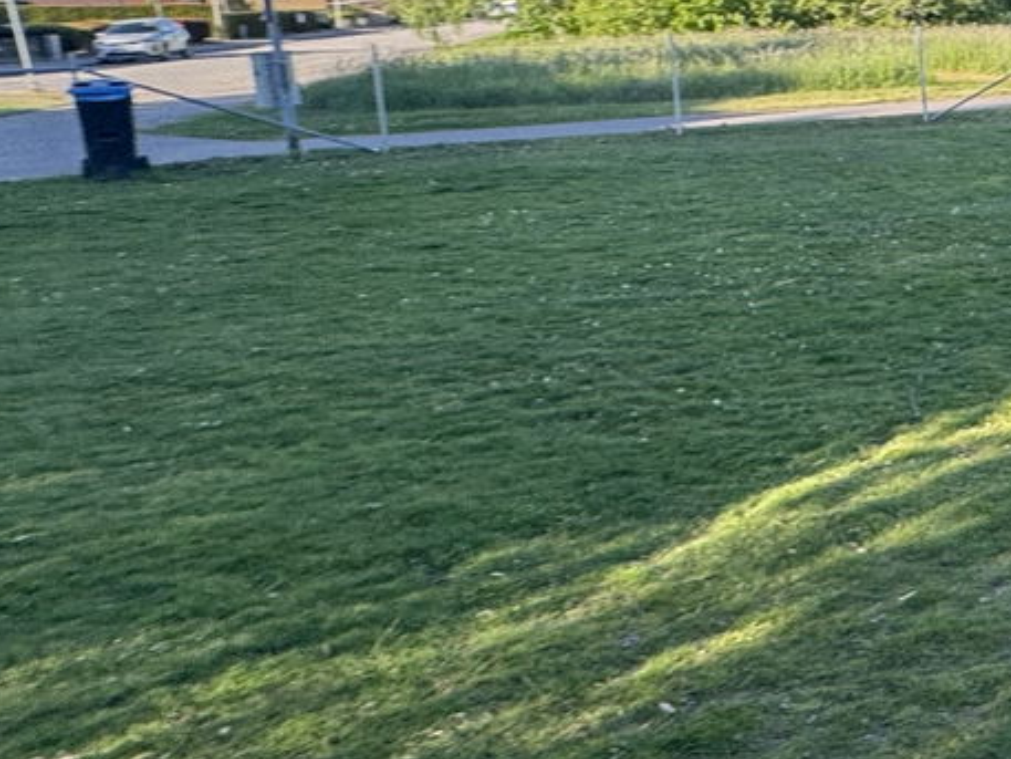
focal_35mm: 49
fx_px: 1431
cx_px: 1557
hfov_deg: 26.5
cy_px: 228
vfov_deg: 29.4
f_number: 2.2
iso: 40
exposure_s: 1/344
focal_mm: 2.22
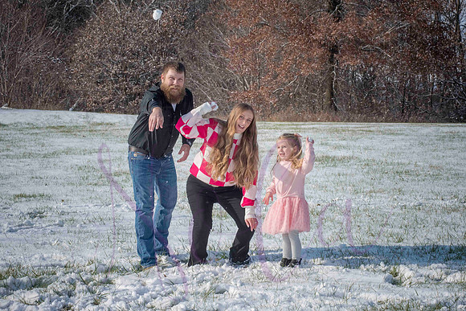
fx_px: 1036
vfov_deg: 17.1
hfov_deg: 25.4
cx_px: 233
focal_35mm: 80
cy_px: 156
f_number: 14
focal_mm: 80
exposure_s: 1/1000
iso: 640
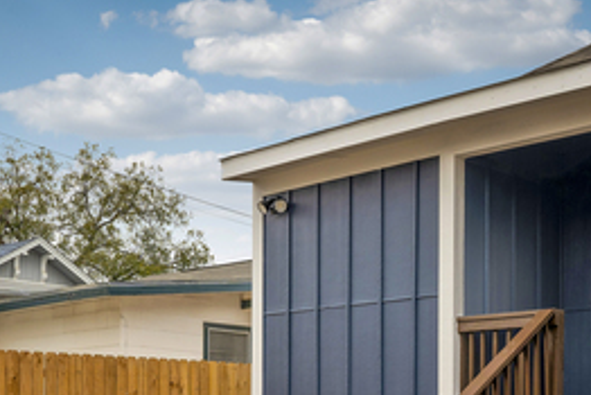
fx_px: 1104
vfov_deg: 19.6
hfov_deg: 29.9
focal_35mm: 67
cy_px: 412
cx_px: 359
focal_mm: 27.5
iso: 160
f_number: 11
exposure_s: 1/30
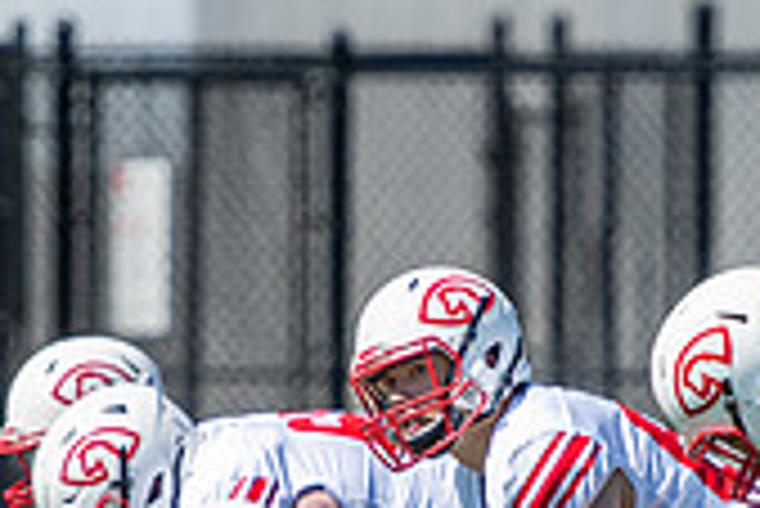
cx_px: 385
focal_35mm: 1112
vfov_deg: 1.2
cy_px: 605
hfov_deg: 1.9
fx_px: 23495
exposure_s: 1/4000
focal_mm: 190
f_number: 2.8
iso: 160
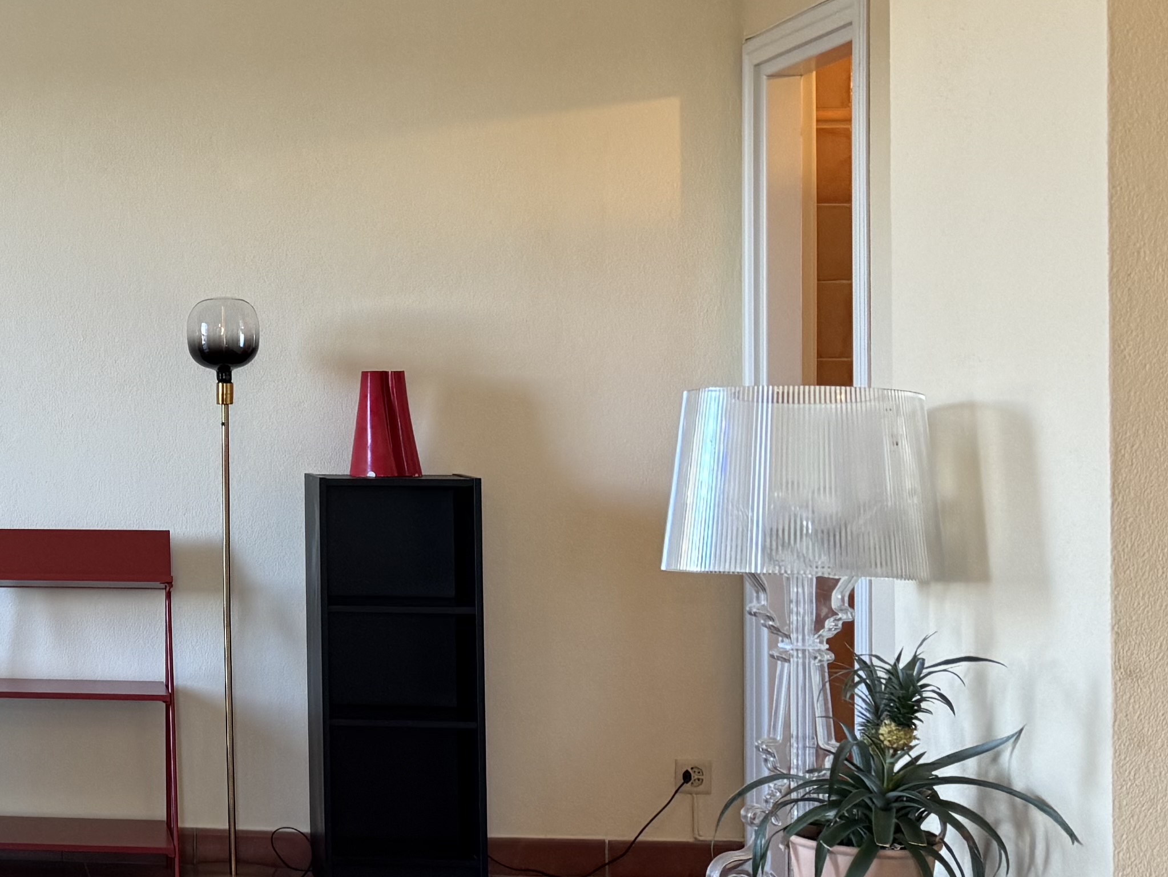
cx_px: -233
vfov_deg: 21.9
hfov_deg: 25.9
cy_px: 337
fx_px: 2261
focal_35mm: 67
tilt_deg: +1.5
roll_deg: -0.4
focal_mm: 6.76
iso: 160
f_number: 1.78
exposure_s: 1/100
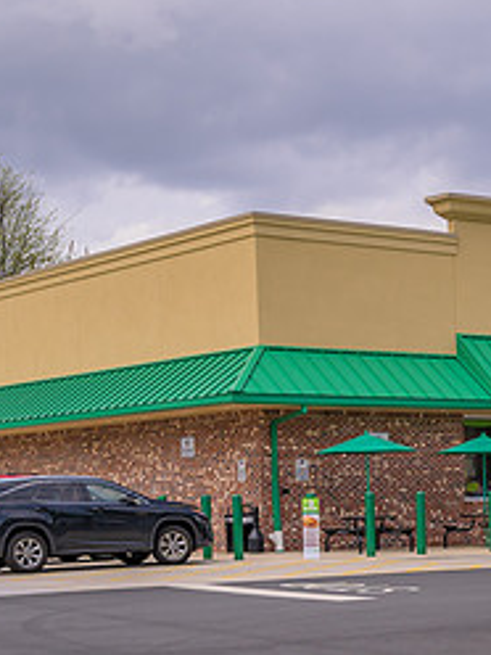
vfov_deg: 21.1
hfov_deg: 15.6
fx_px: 1721
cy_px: 587
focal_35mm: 91
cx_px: 608
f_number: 4
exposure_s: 1/1000
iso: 100
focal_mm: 30
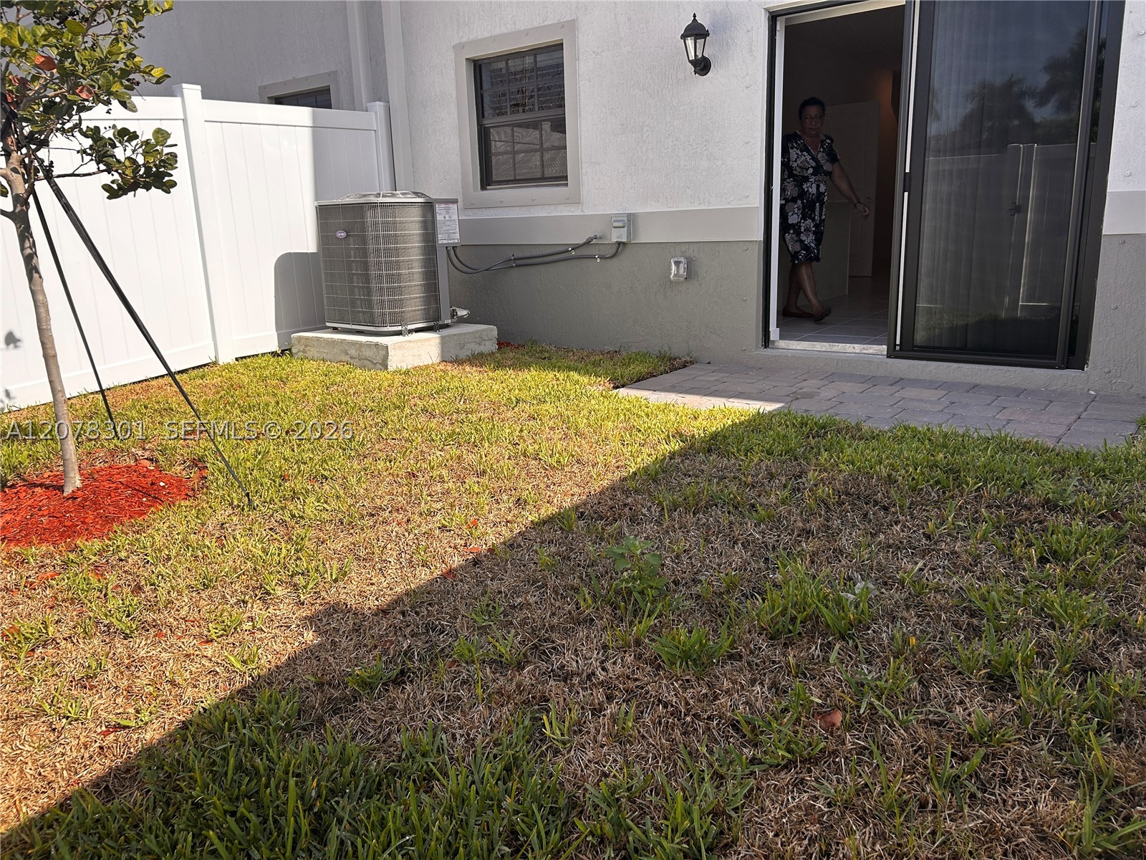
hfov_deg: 67.3
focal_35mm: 26
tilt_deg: -14.5
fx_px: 861
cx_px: 573
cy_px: 430
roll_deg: +2.6
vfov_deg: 53.1
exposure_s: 1/2083
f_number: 1.5
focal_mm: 5.7
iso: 50
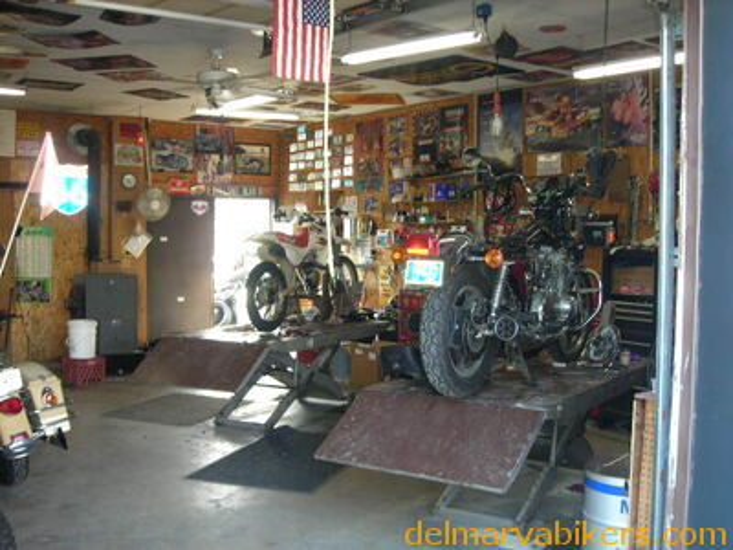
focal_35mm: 38
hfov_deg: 49.0
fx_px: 805
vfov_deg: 37.7
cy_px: 275
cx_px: 366
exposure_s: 1/30
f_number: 3.2
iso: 147
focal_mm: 6.3
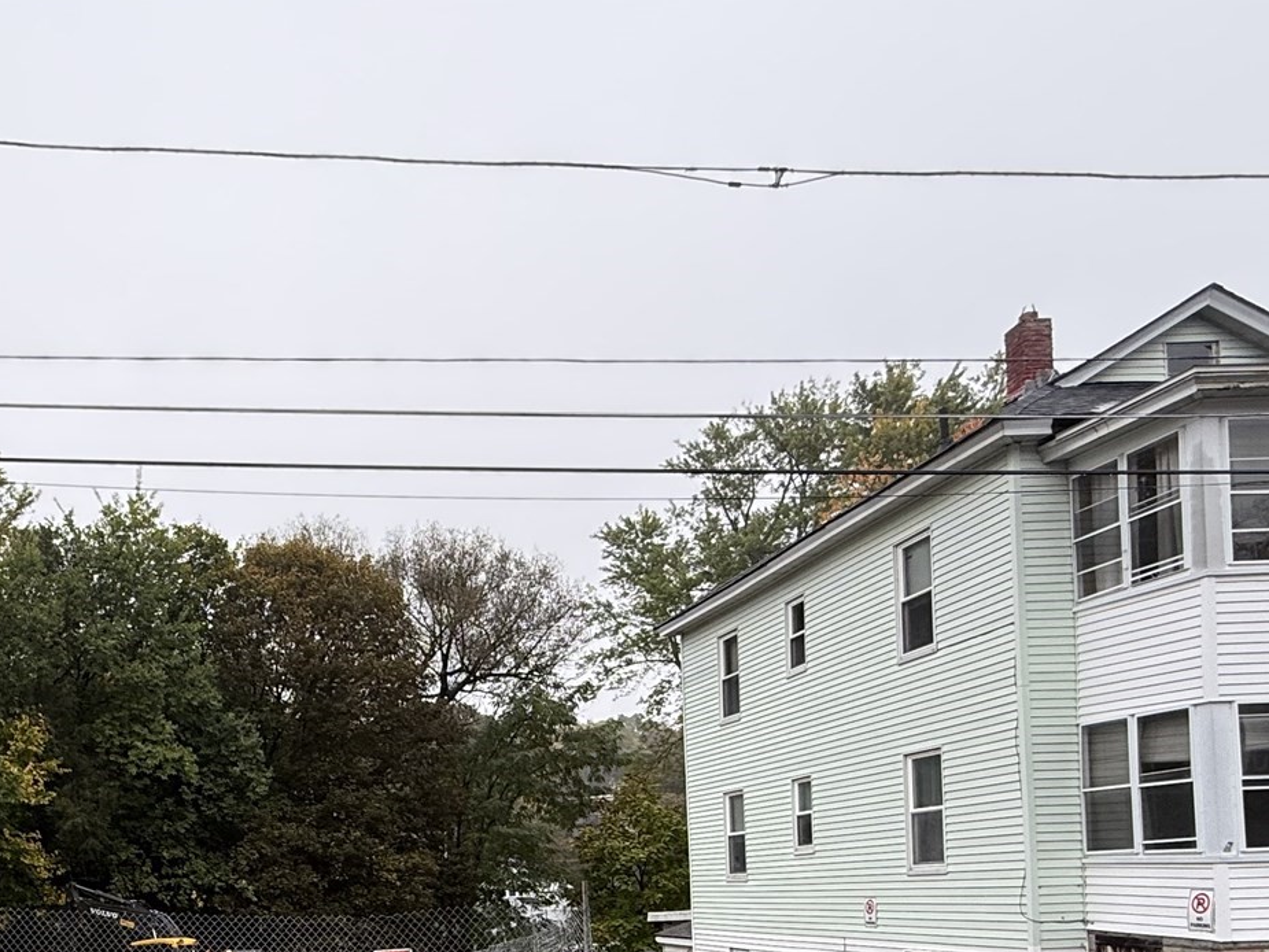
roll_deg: +1.7
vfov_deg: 41.3
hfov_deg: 53.4
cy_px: 885
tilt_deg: +2.2
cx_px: 207
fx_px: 1137
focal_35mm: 31
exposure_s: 1/118
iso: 50
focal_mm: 2.22
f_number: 2.2
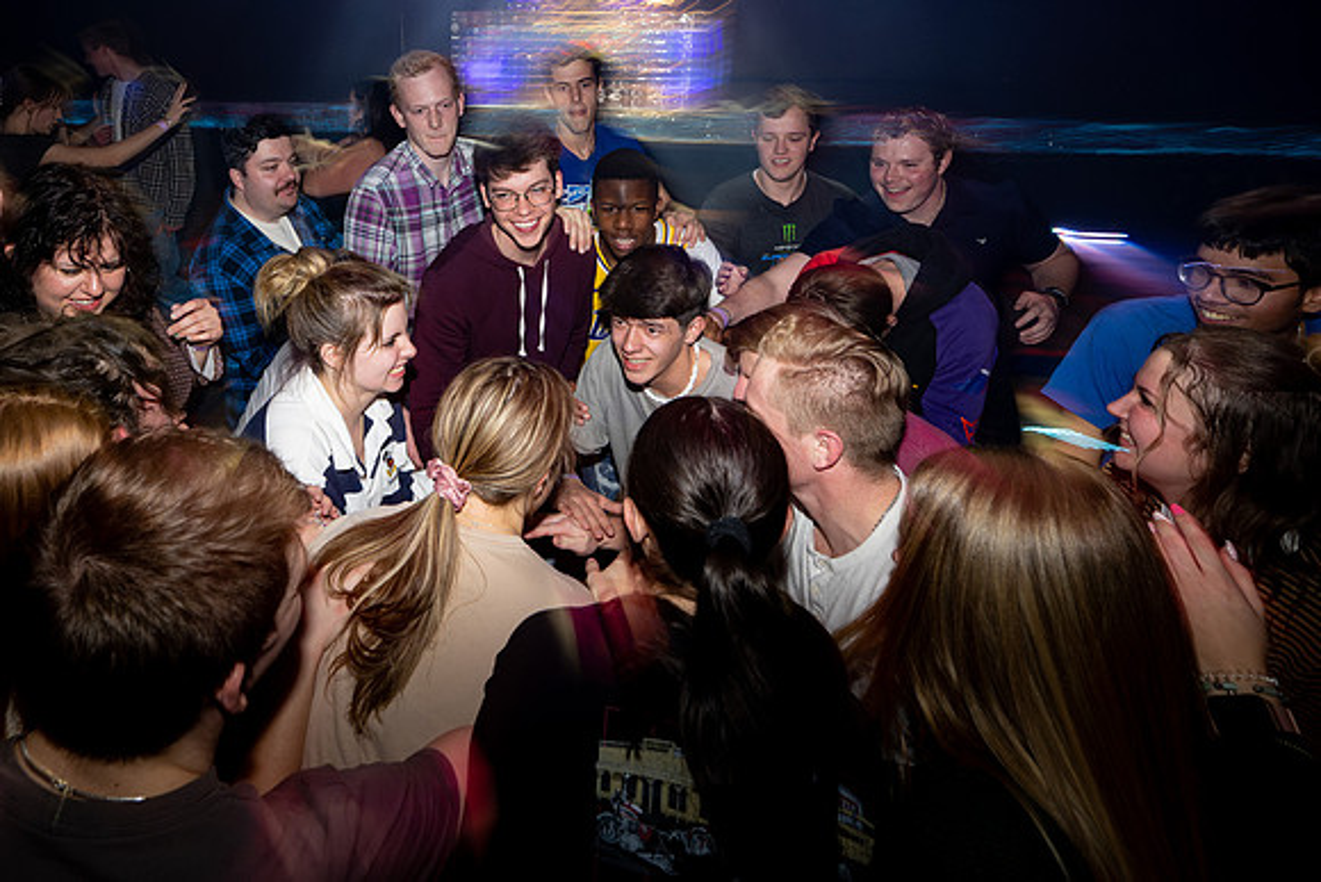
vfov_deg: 34.0
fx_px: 1424
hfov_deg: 49.3
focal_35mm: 39
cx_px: 496
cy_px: 268
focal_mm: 26
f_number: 6.3
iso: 800
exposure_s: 1/13
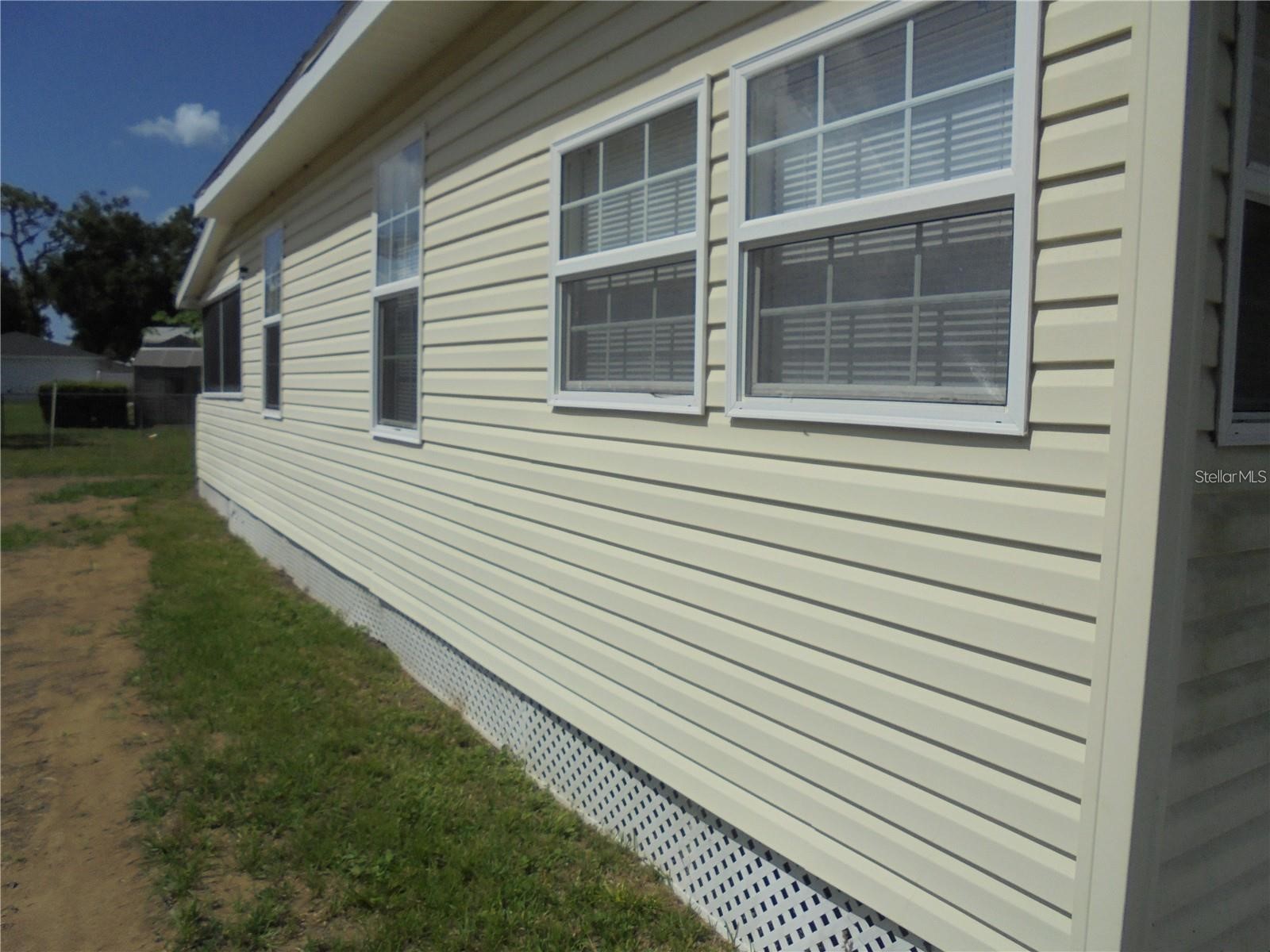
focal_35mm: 26
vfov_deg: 53.1
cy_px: 476
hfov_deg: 67.3
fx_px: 954
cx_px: 635
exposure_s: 1/320
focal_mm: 4.6
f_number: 11.5
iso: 100
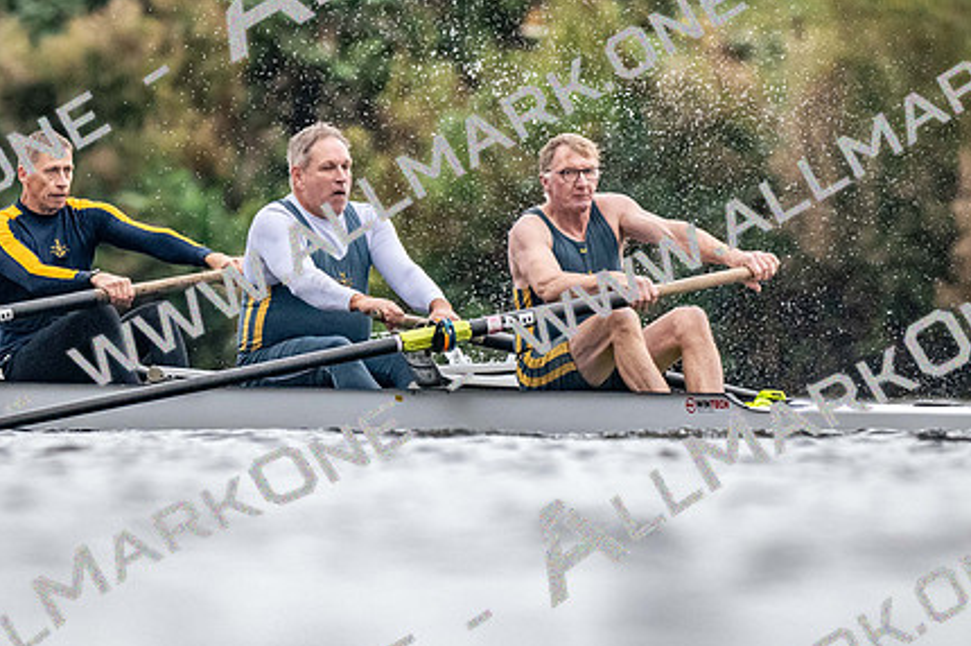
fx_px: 32718
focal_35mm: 1214
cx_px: 345
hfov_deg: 1.7
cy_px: 393
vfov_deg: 1.1
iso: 2800
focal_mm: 600
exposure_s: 1/2500
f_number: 4
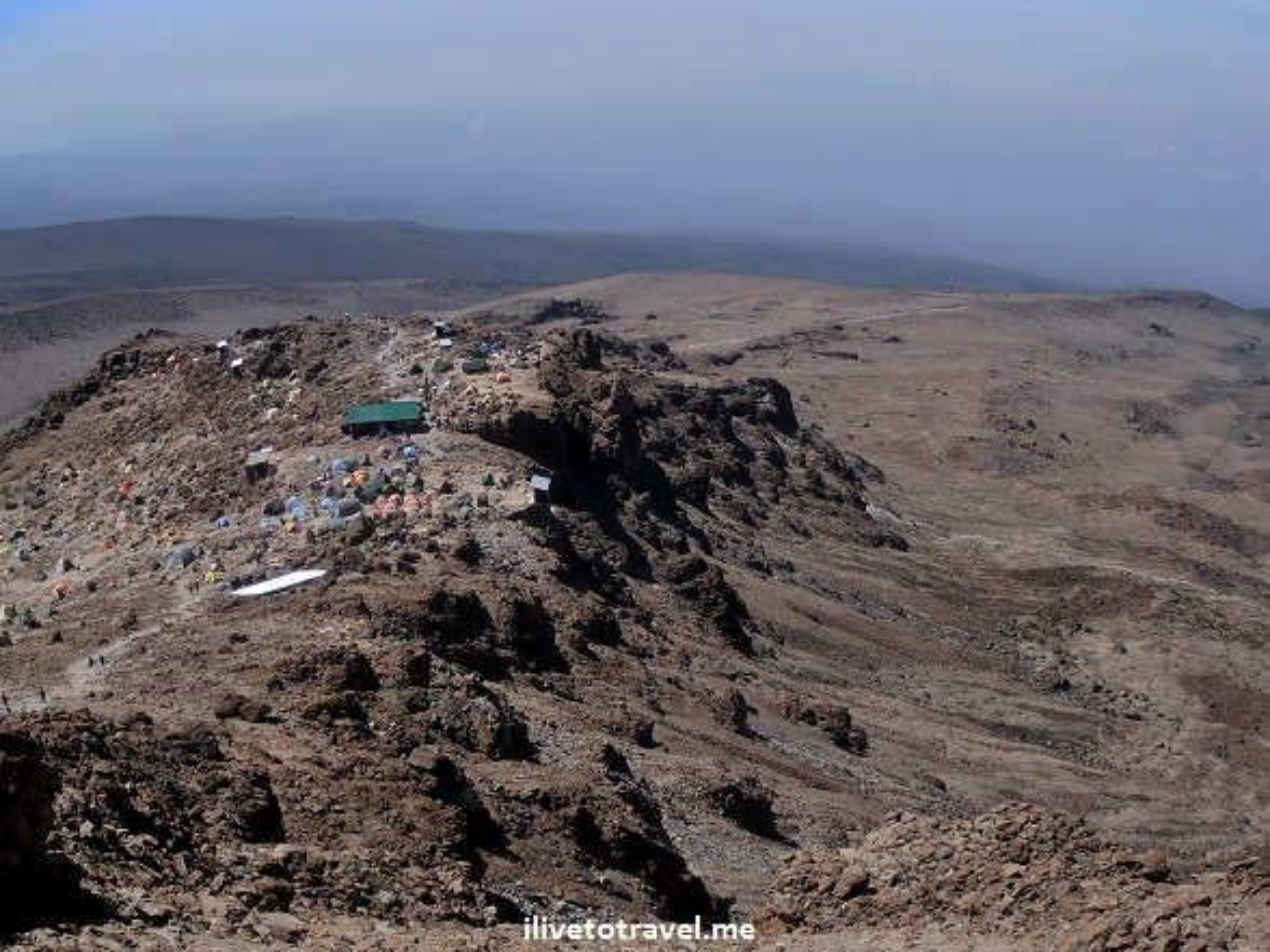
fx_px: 1468
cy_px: 476
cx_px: 635
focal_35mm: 40
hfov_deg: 46.8
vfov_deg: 36.0
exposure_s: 1/640
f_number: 3.9
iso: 80
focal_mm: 7.15
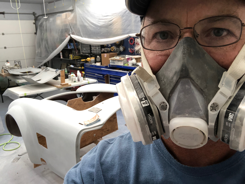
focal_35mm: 32
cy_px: 92
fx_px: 227
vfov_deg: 44.2
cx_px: 122
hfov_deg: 56.8
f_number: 2.2
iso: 32
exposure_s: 1/30
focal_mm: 2.87
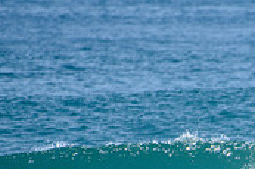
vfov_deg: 0.8
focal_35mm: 1676
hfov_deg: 1.2
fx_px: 11860
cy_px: 240
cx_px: 327
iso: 160
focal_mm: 500
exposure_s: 1/2000
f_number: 5.6
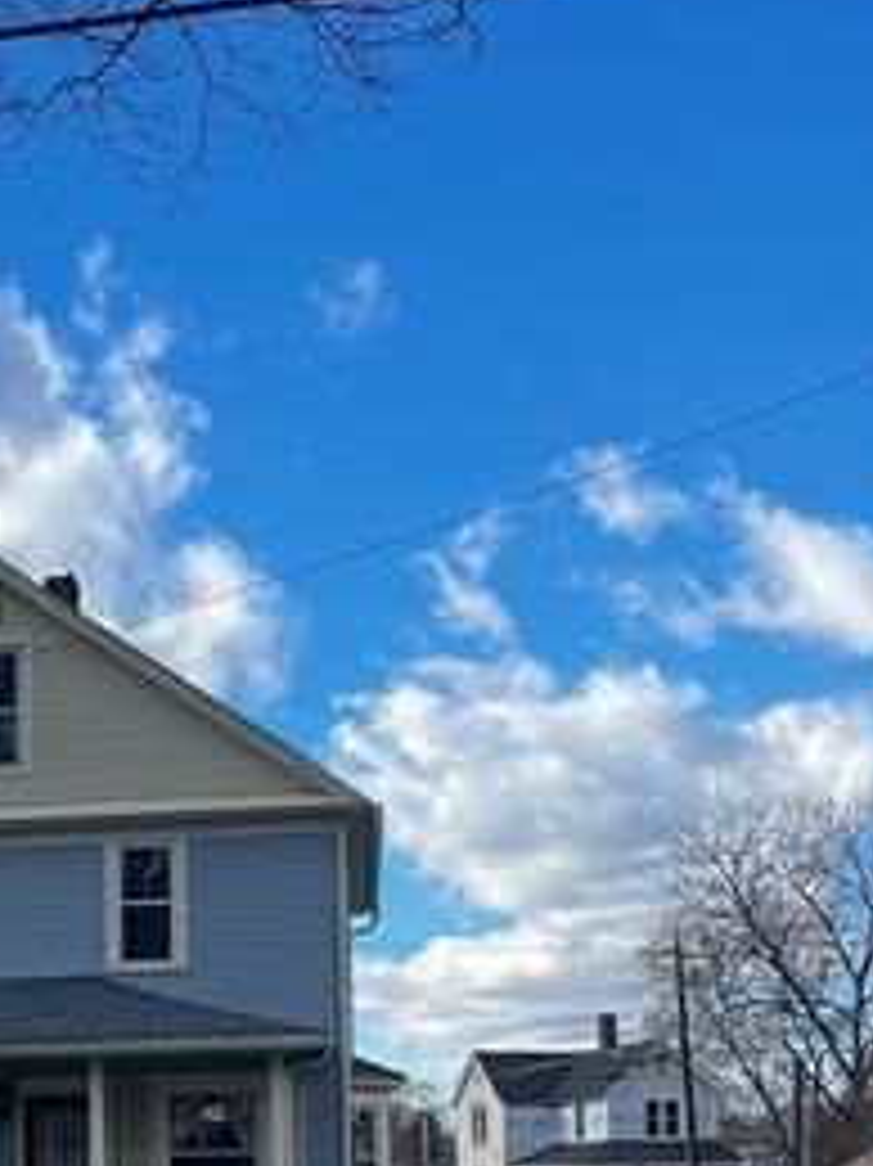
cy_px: 1110
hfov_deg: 20.8
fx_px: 2255
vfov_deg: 27.6
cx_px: -104
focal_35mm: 67
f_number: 1.6
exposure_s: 1/1647
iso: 50
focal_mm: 5.1
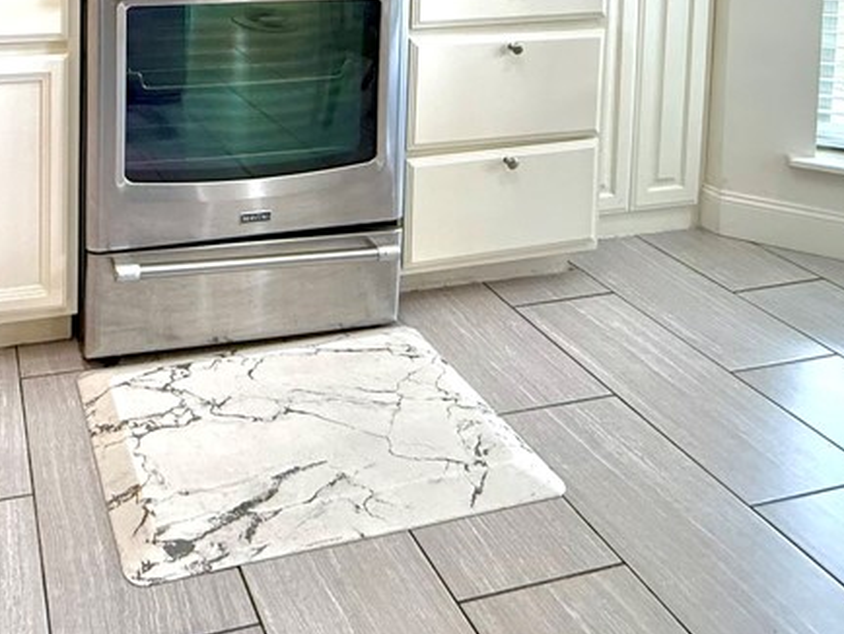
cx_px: 142
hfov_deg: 51.1
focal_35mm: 33
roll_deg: -0.2
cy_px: -107
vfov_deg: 35.1
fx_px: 805
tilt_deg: -2.9
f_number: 2.2
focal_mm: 2.22
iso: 320
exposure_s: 1/120
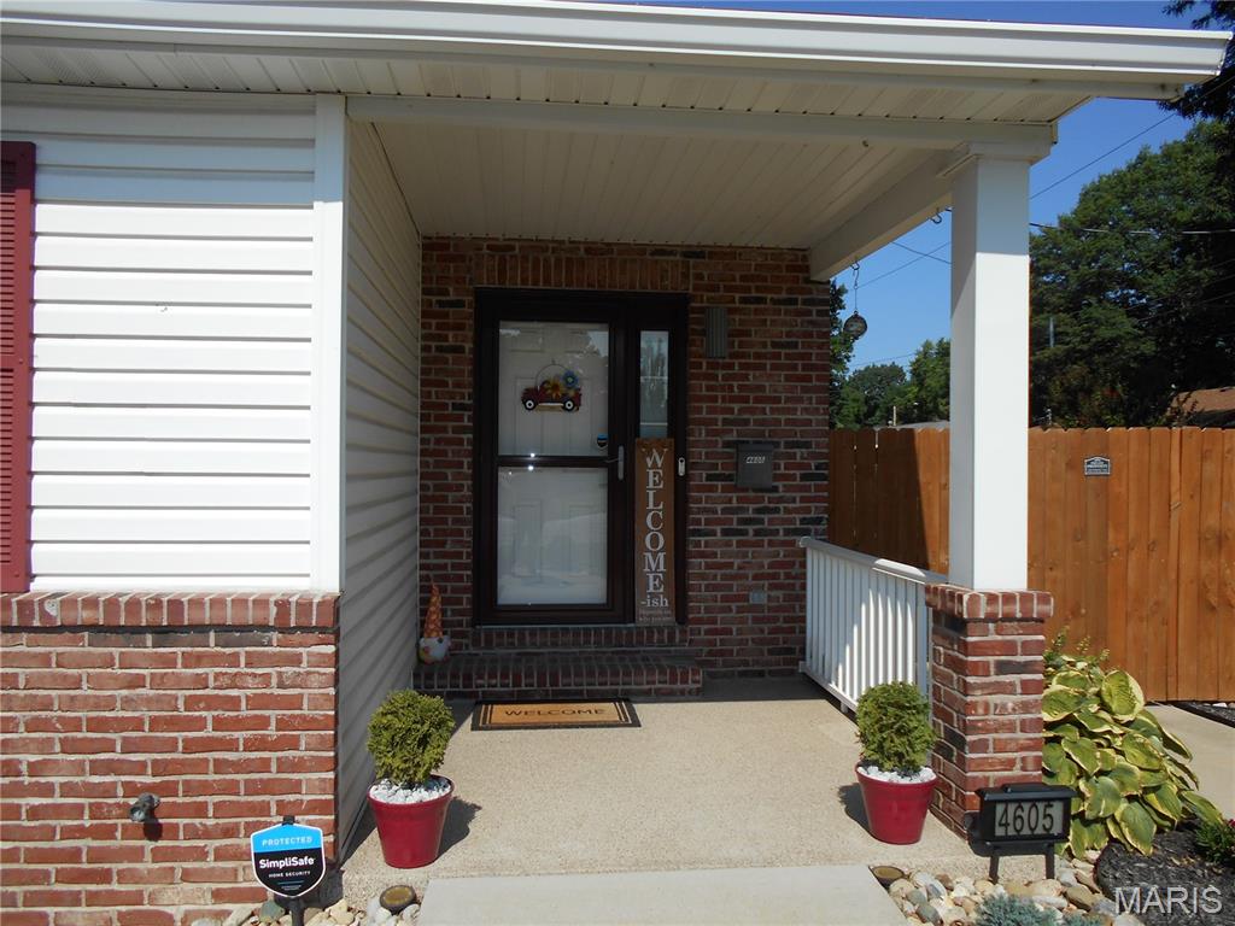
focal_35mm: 26
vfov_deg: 53.1
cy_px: 463
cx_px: 618
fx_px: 928
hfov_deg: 67.3
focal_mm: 4.6
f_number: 3.2
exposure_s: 1/1250
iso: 80
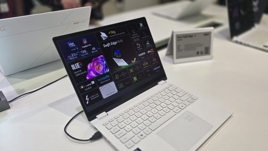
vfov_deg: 44.1
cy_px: 91
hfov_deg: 71.9
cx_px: 135
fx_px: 185
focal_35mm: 26
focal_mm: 6.3
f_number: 1.7
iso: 12
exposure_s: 1/50.6
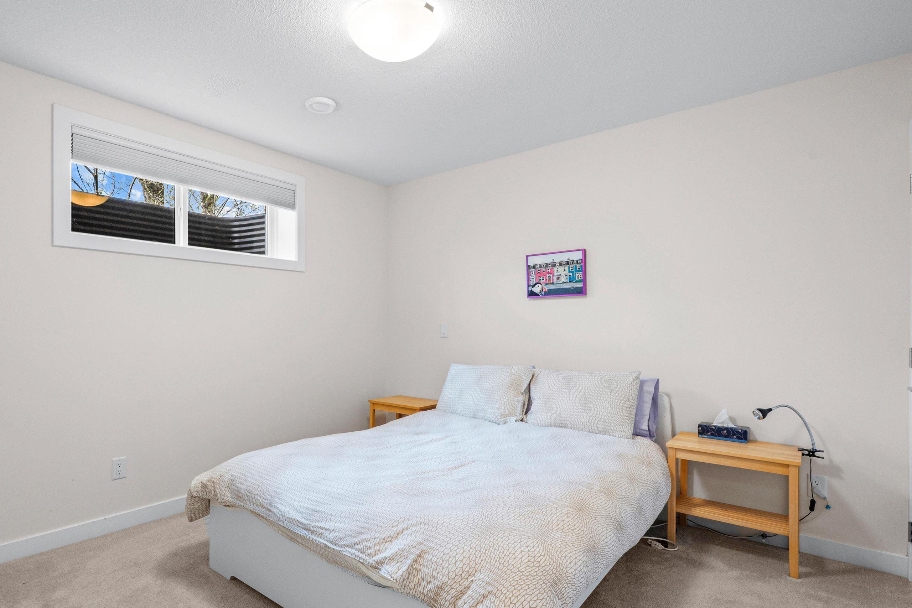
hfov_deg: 89.7
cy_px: 331
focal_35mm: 18
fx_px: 456
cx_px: 410
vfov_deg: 67.3
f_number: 11
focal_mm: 10
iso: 400
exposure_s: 1/5
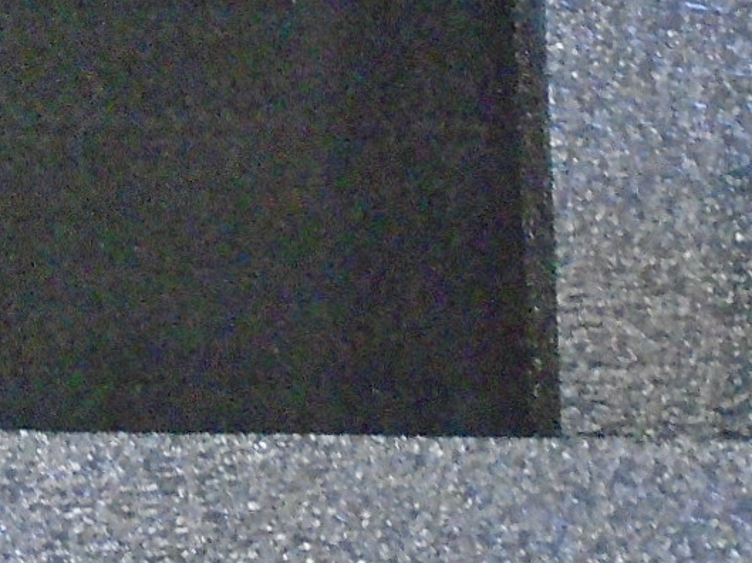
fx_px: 3300
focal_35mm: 152
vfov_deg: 9.5
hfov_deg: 12.9
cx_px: 41
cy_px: -246
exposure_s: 1/30
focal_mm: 5.5
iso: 800
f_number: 3.5
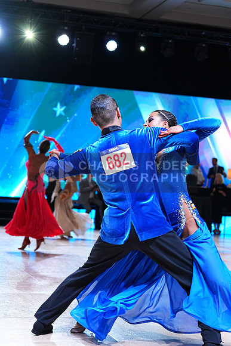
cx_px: 116
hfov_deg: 19.5
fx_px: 673
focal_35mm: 70
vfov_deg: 28.8
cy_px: 173
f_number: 4
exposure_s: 1/400
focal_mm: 70
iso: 1600
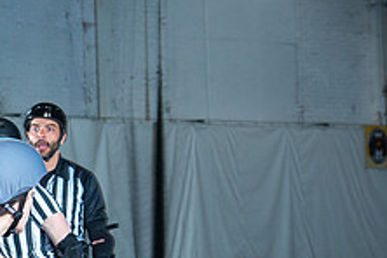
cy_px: 329
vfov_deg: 5.0
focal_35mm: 274
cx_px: -108
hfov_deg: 7.4
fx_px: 2945
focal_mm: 105
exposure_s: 1/160
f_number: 8
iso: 800
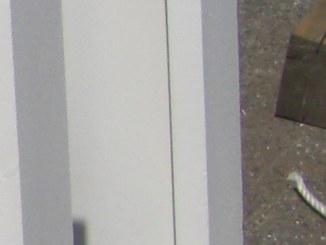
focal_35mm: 286
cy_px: 50
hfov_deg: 6.4
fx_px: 2693
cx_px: -574
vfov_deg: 5.2
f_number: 4.6
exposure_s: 1/500
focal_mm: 6.3
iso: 64
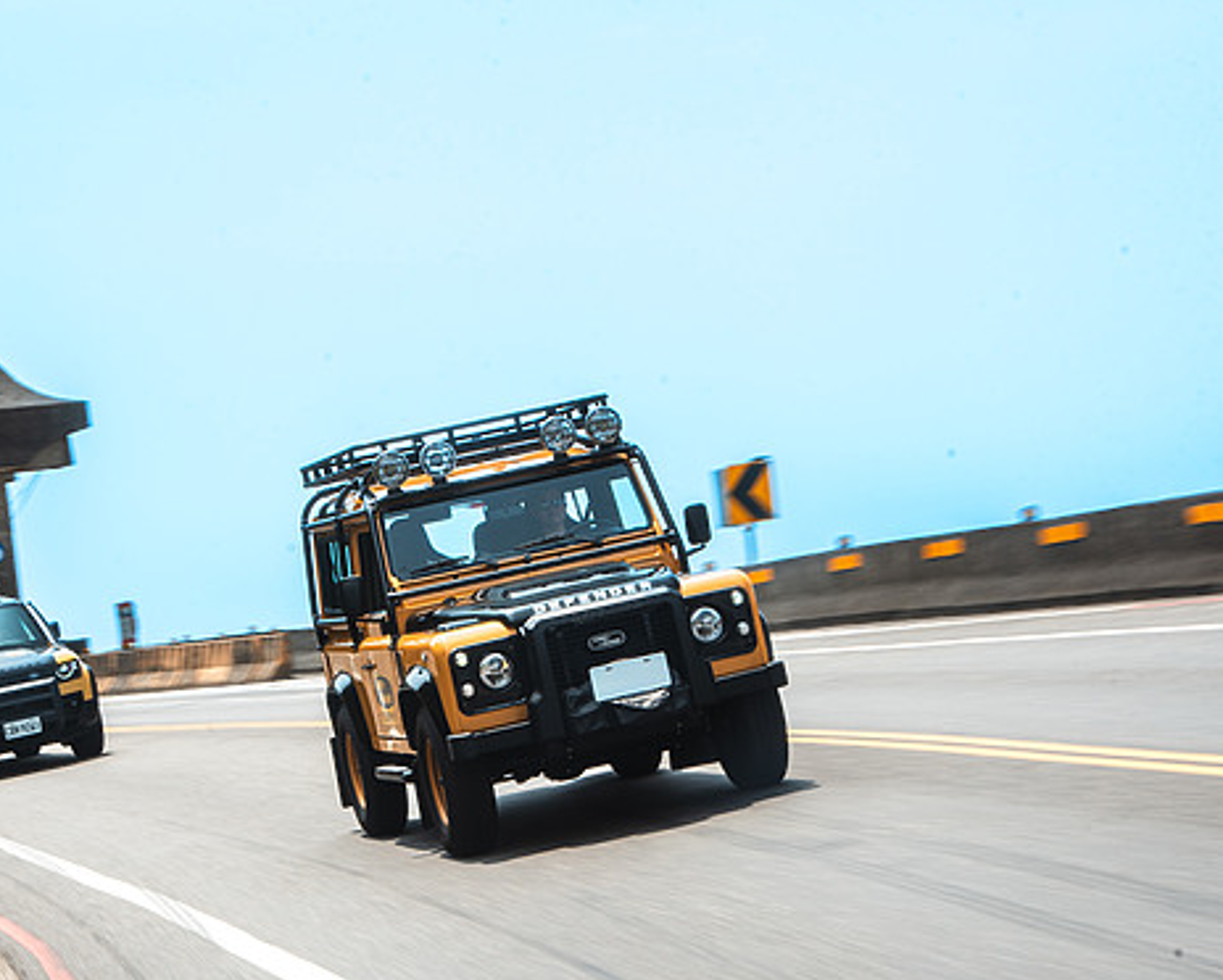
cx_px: 411
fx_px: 2971
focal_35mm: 82
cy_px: 512
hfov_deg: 23.2
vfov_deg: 18.7
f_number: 8
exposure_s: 1/30
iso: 100
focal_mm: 52
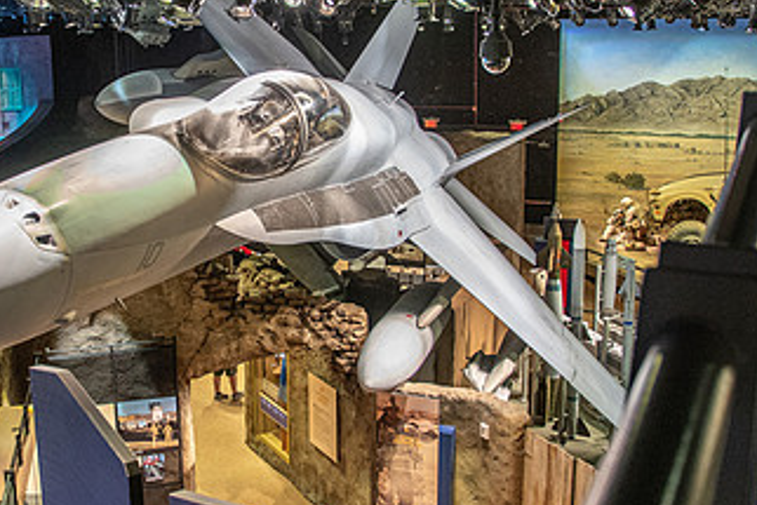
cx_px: 205
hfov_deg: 42.5
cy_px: 184
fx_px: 947
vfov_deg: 29.8
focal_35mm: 45
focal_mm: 16
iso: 1250
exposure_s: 1/100
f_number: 3.5
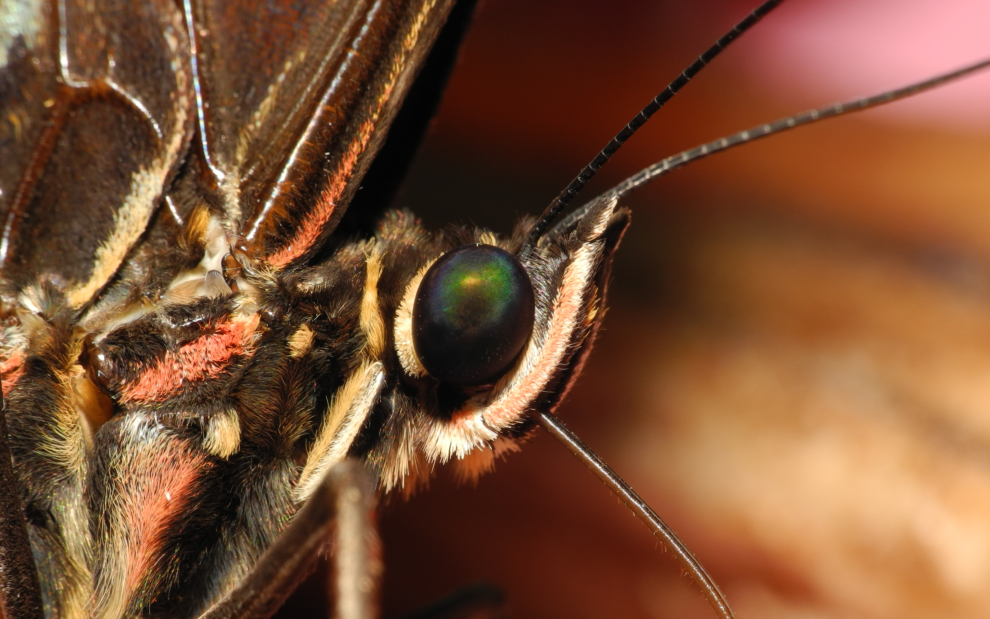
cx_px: 493
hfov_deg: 9.8
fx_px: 5747
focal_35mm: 213
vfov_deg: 6.2
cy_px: 353
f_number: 8
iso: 100
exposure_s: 1/250
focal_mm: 42.6
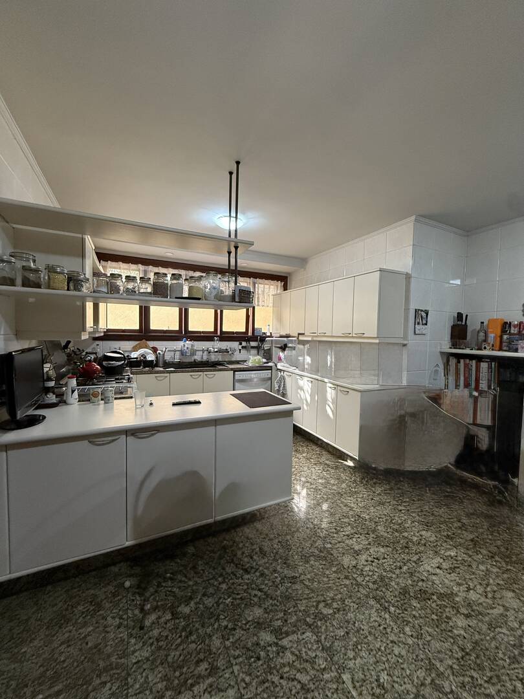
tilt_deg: -1.9
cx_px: 262
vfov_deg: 102.1
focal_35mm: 14
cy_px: 350
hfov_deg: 85.7
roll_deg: -1.8
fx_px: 283
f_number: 2.2
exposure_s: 1/120
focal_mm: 2.22
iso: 400
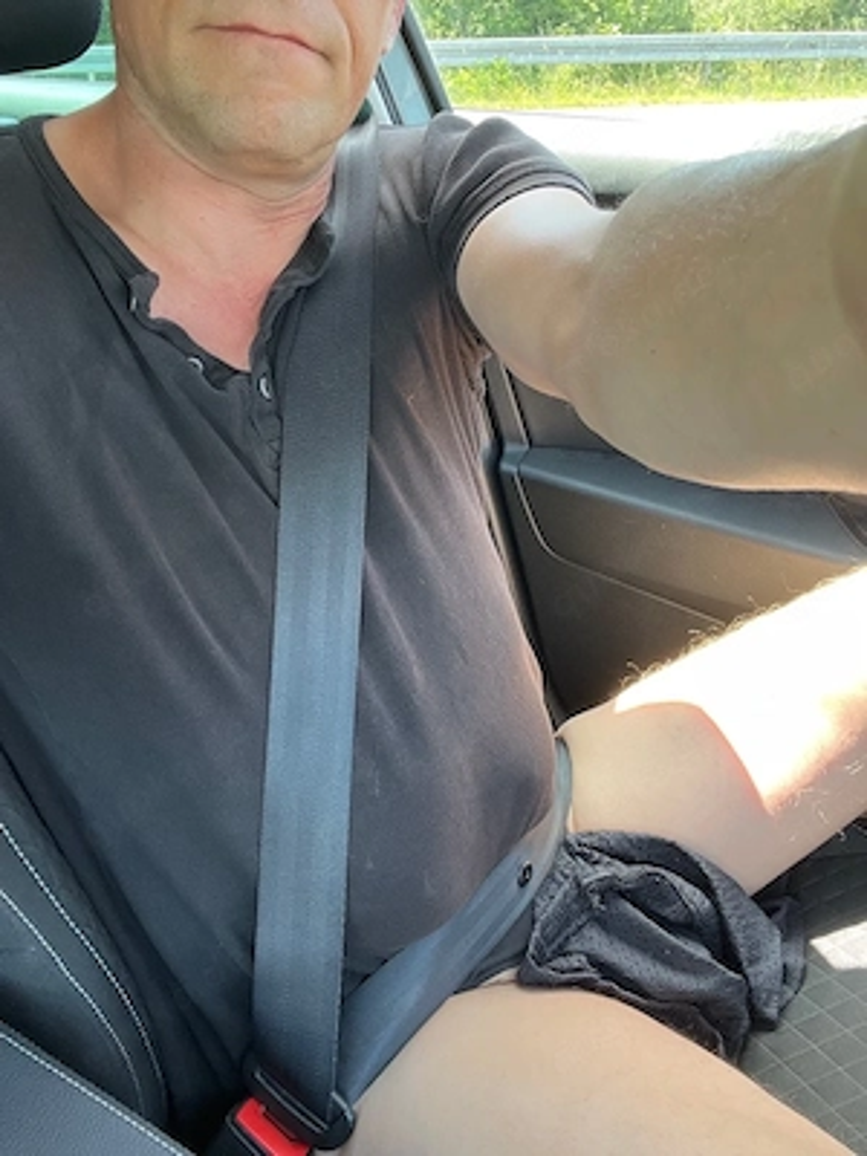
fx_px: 1002
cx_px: 434
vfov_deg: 60.0
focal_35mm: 30
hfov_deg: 46.8
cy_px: 578
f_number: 2.2
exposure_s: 1/60
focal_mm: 2.71
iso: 100
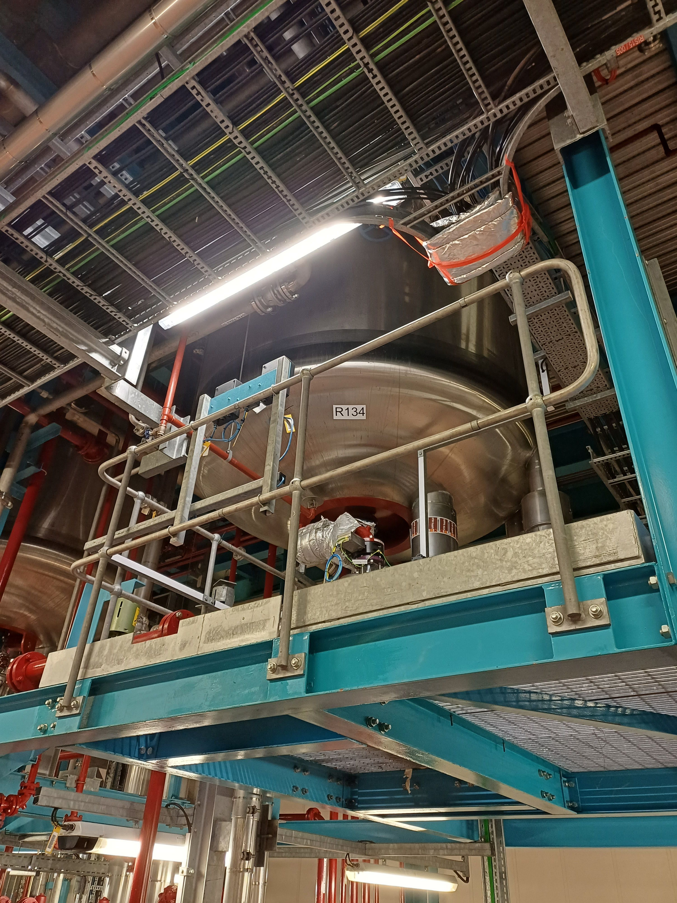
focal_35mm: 25
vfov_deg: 69.4
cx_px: 338
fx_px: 652
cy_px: 452
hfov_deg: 54.9
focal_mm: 4.65
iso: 400
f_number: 1.8
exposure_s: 1/50
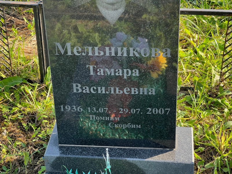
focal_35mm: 77
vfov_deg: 19.1
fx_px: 516
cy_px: 87
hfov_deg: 25.3
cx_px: 116
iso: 32
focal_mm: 9
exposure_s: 1/99
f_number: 2.8
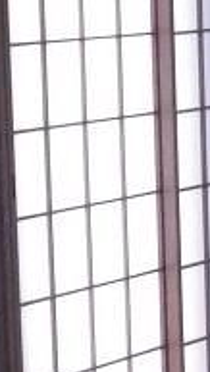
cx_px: 505
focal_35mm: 333
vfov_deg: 6.3
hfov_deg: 3.6
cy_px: 688
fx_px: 3286
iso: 640
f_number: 4
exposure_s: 1/60
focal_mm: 10.7
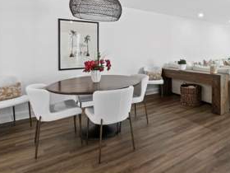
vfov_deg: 55.0
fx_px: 159
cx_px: 160
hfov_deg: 68.8
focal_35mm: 24
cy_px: 51
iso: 400
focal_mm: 7
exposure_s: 1/2
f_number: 11
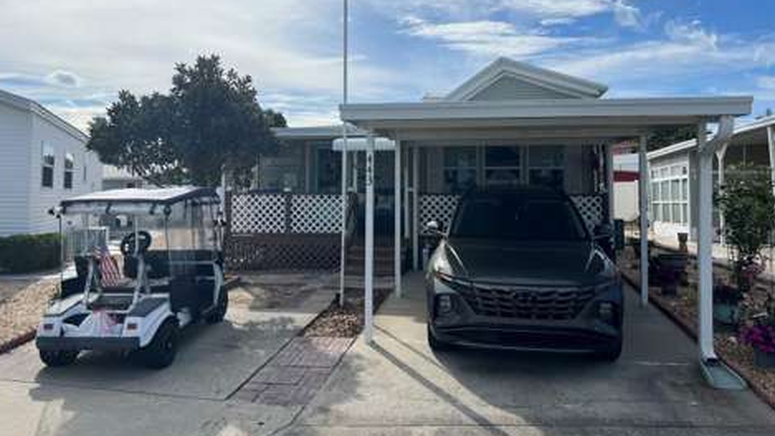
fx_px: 596
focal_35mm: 29
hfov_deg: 66.1
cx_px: 383
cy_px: 173
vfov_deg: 40.0
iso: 50
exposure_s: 1/9434
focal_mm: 5.7
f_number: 1.5
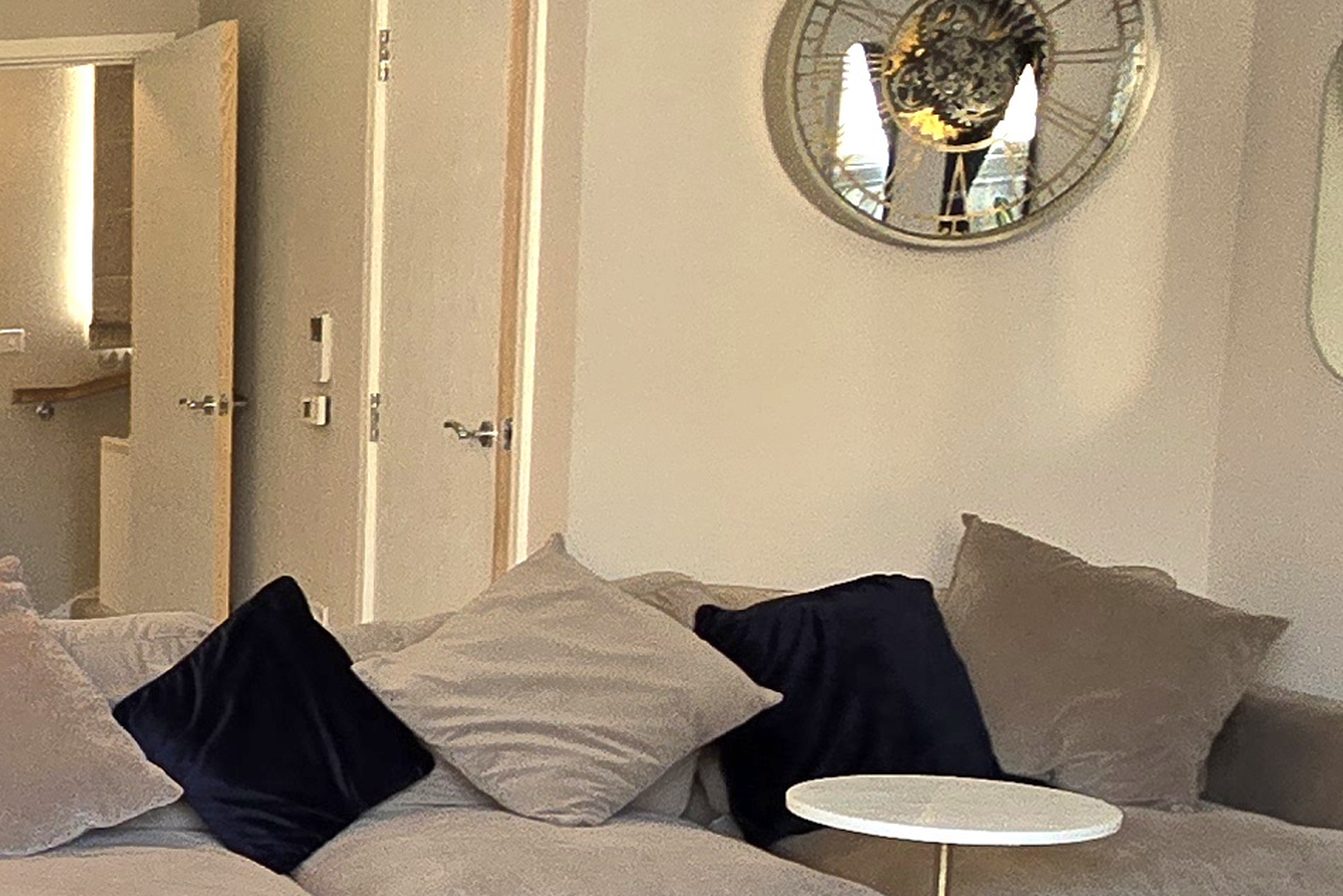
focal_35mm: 57
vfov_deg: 23.5
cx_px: -532
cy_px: 692
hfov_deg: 27.4
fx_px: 2127
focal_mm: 2.2
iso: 100
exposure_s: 1/50.3
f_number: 2.2
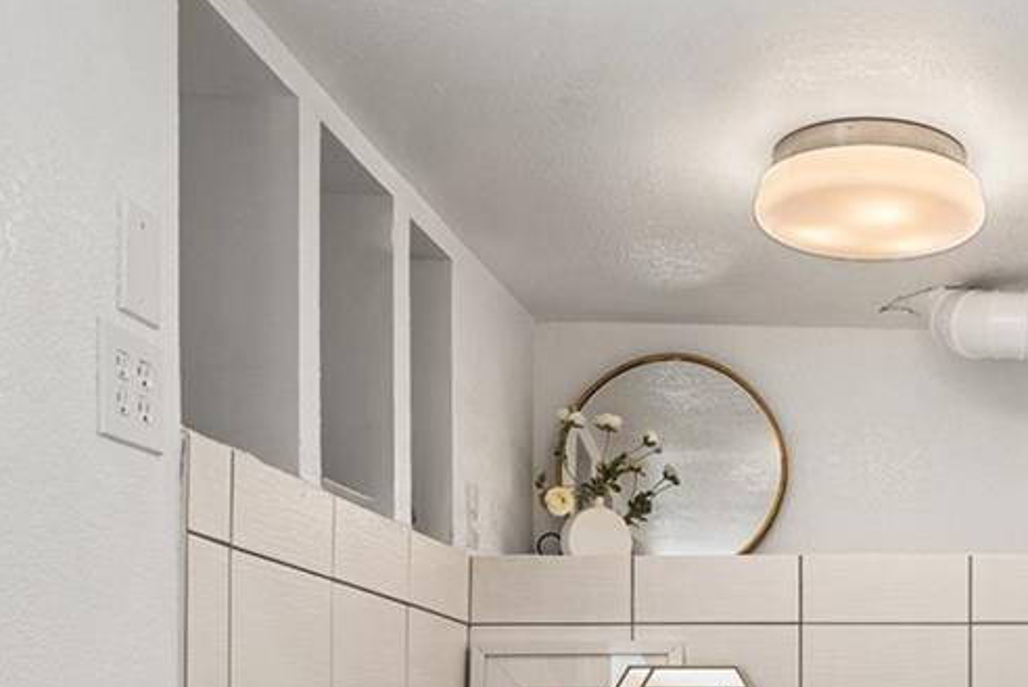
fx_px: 1486
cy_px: 760
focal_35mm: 52
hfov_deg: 36.1
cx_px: 898
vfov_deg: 24.3
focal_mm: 16
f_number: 8
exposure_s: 1/3
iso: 200
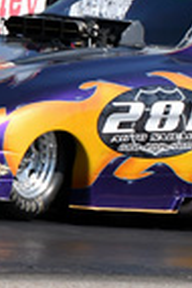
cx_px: 103
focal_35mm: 368
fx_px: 2951
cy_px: 87
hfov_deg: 3.7
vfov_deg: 5.6
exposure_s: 1/1250
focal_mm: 70
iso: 160
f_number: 5.6
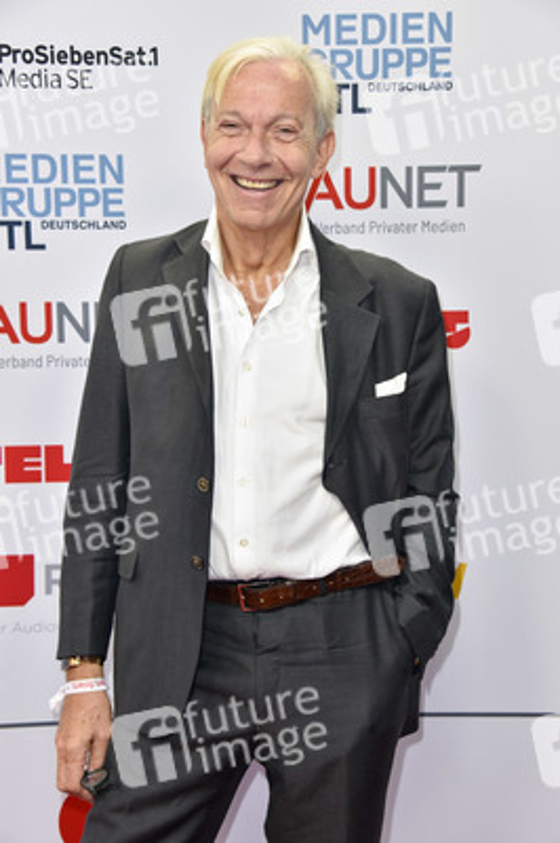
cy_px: 422
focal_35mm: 68
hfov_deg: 20.0
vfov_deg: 29.7
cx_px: 280
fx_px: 1589
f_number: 6.3
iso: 800
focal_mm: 68
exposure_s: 1/160
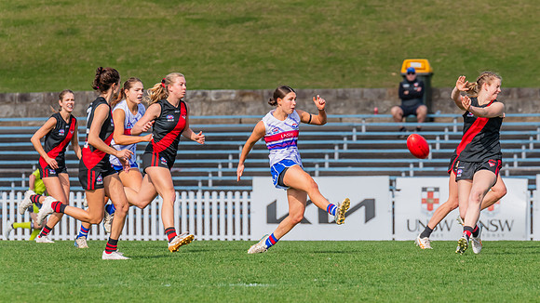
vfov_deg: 2.3
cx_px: 324
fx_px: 7623
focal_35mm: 532
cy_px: 189
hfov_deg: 4.1
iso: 800
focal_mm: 420
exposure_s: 1/1250
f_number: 11
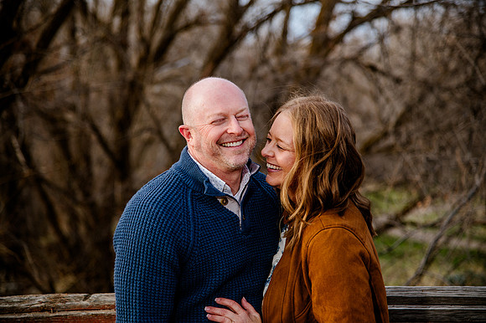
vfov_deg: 13.9
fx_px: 1322
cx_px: 243
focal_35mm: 98
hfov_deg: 20.8
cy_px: 162
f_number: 4.5
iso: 250
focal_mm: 98
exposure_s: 1/160
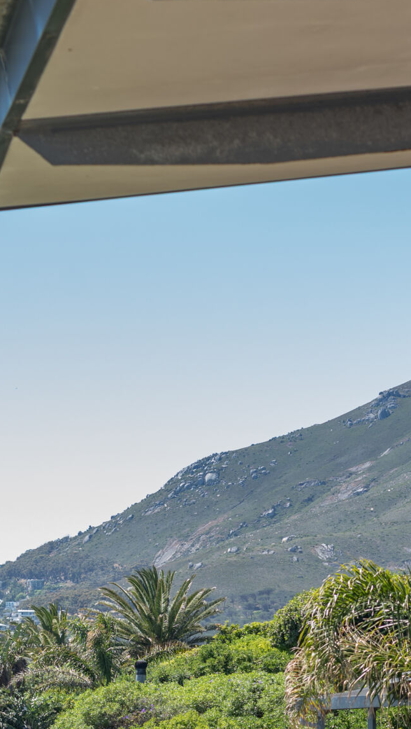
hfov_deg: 10.2
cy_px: 588
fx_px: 2266
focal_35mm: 117
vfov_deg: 18.1
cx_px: 471
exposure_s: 1/200
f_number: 6.3
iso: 50
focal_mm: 50
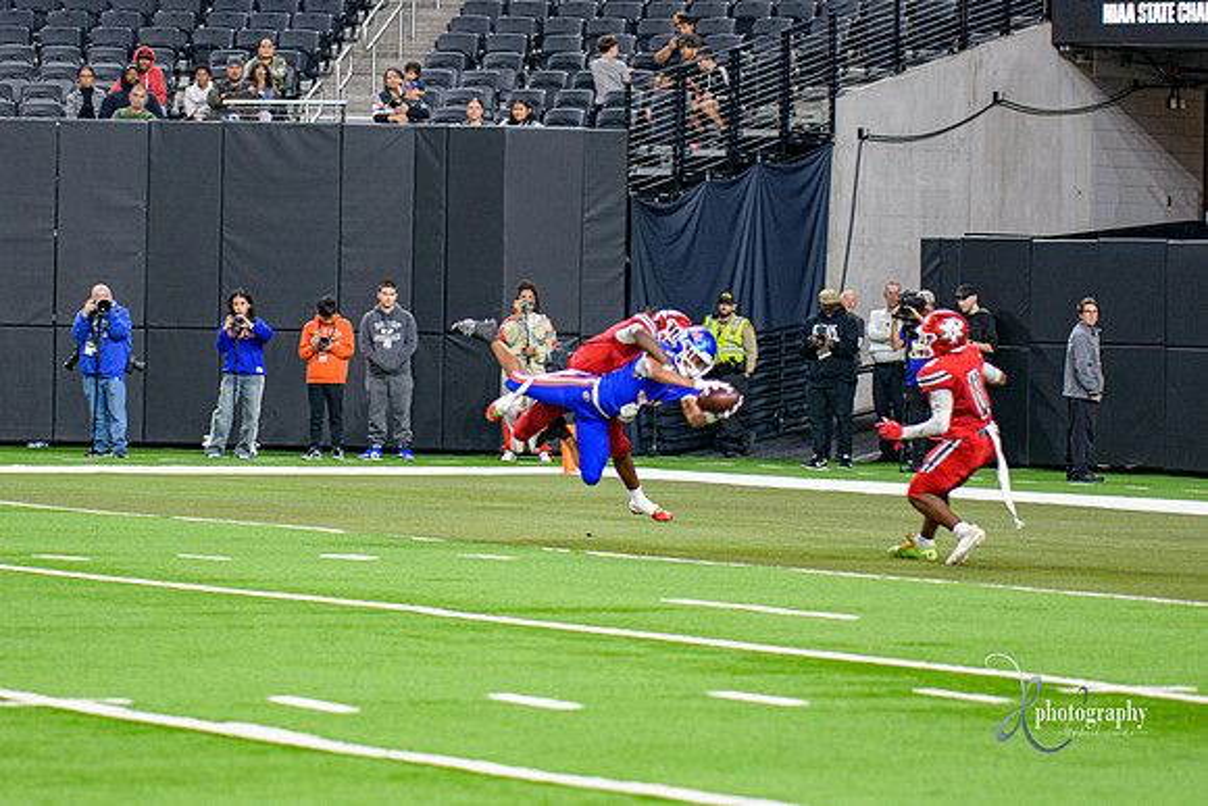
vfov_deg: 7.2
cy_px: 316
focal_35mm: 190
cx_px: 516
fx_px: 6388
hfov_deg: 10.8
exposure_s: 1/400
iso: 1000
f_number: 2.8
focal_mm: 120
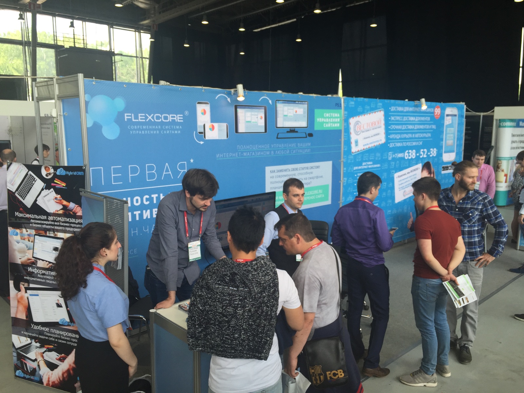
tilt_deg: -8.2
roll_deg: -1.2
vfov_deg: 48.2
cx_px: 262
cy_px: 196
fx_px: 439
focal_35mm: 29
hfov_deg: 61.7
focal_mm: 4.15
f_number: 2.2
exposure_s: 1/131
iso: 32
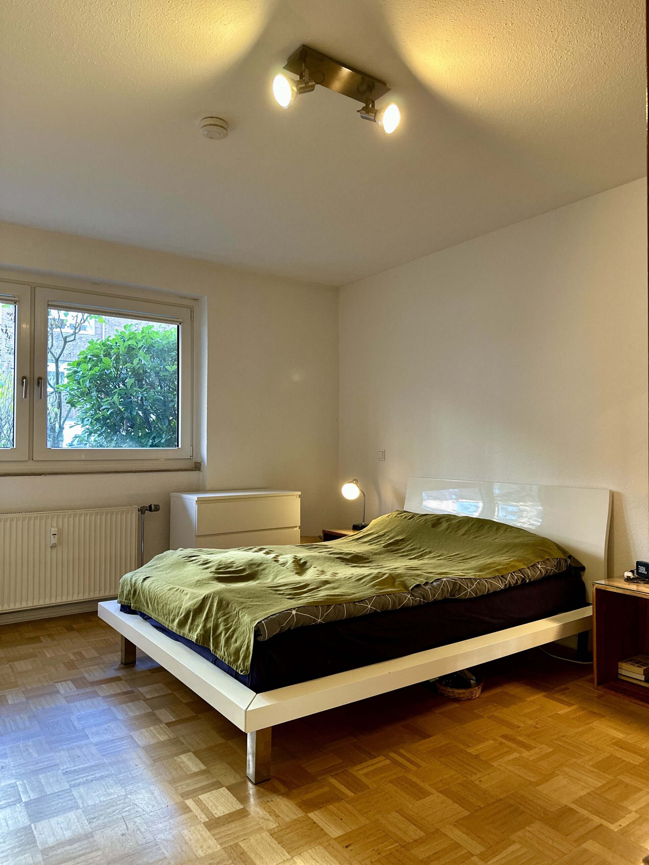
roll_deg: -0.4
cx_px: 324
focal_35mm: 24
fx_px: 600
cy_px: 432
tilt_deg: +0.6
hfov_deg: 56.8
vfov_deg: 71.6
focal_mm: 6.86
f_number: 1.78
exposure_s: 1/50
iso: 250
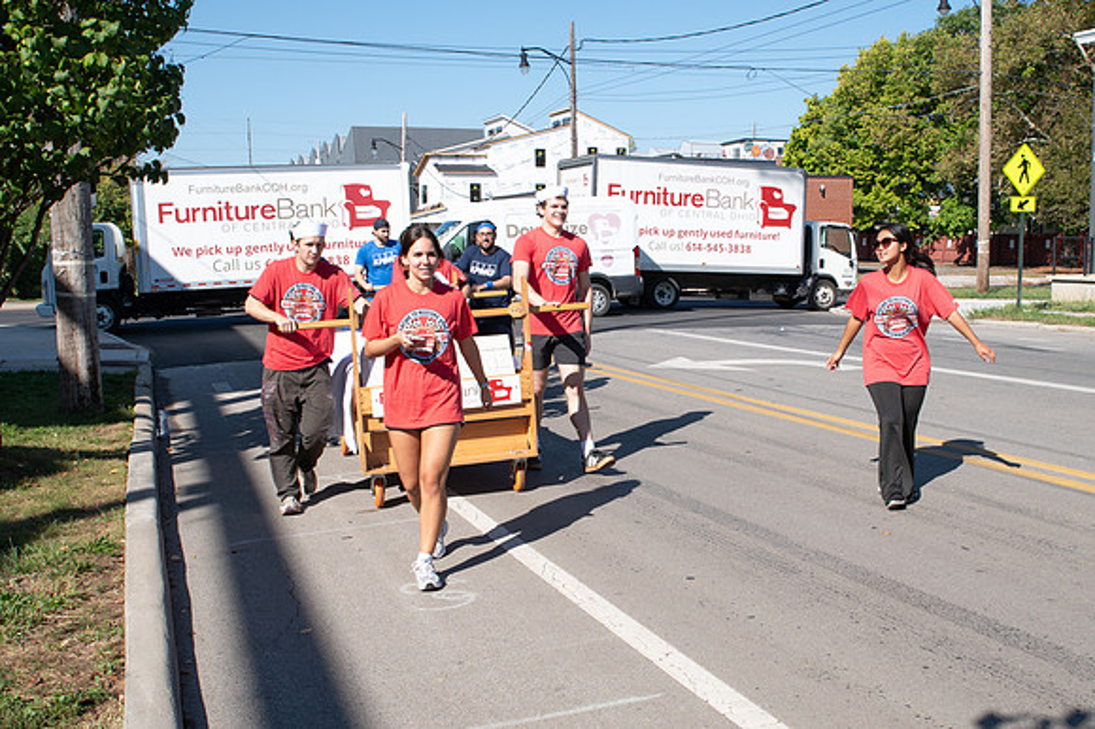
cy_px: 391
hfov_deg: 51.9
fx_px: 1125
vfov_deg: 35.9
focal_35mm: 37
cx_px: 593
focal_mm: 24
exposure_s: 1/200
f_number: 10
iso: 250
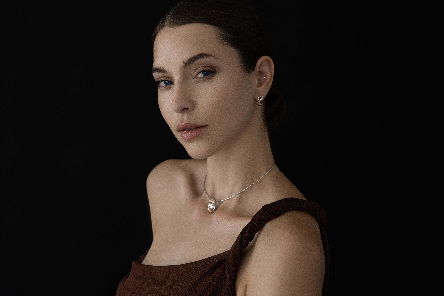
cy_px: 148
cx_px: 222
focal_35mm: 60
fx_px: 740
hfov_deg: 33.4
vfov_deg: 22.6
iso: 200
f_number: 9
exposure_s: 1/125
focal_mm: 60
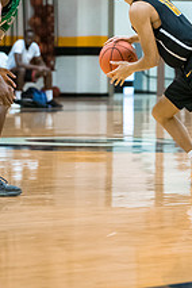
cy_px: 41
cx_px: 147
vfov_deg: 7.9
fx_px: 2080
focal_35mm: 260
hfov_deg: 5.3
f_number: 2.8
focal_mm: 82
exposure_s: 1/400
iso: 3200
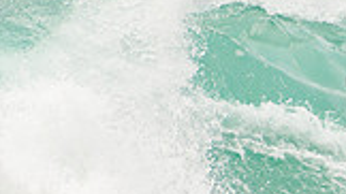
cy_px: 91
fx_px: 20700
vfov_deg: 0.5
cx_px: 566
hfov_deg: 1.0
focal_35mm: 2257
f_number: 5.6
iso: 180
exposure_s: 1/1250
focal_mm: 400
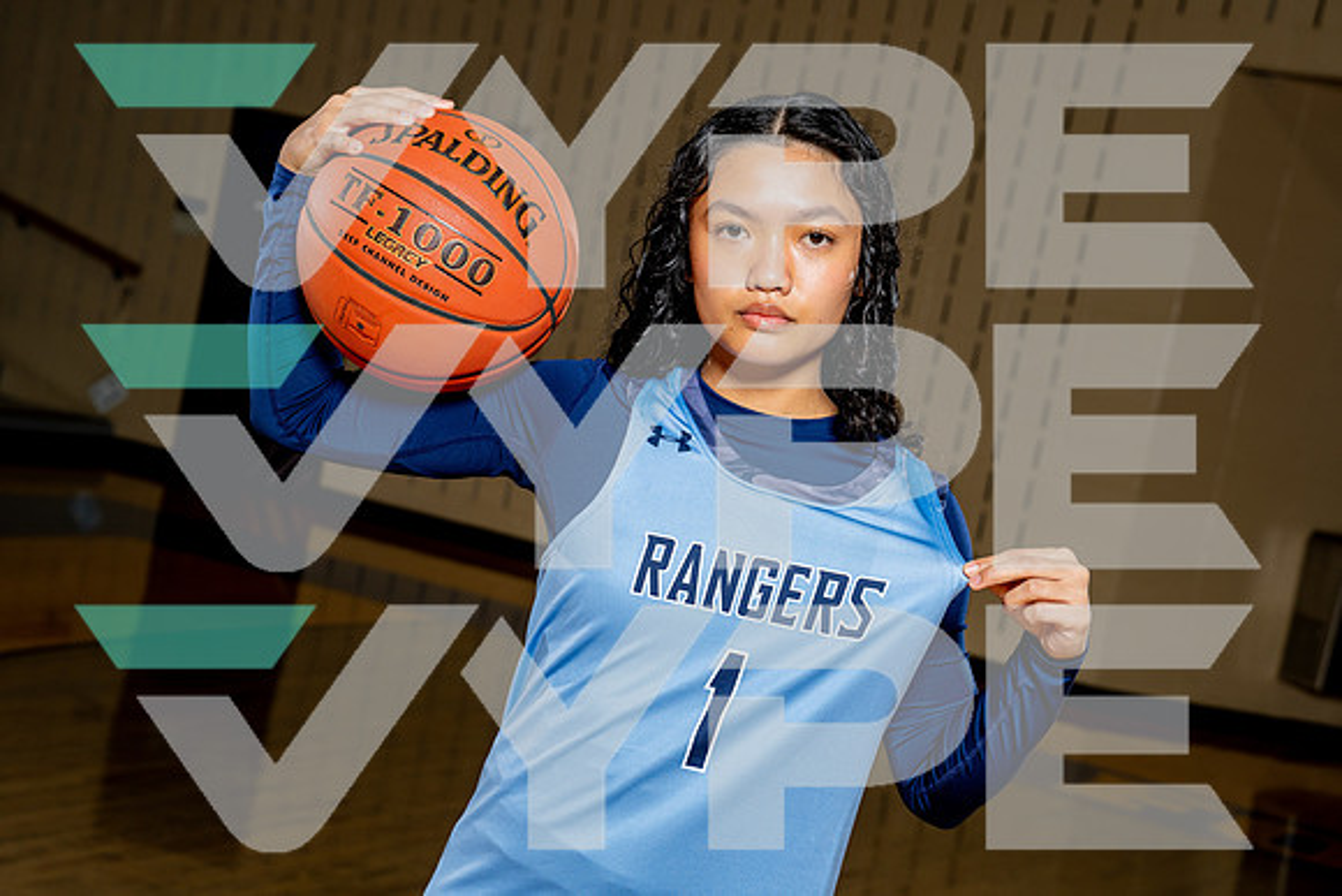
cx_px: 671
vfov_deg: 20.3
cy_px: 448
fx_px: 2498
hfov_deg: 30.1
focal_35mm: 67
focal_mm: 67
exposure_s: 1/250
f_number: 6.3
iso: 400
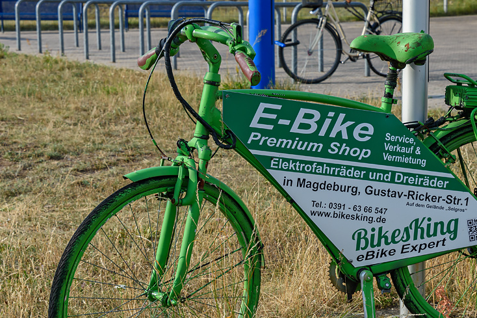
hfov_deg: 23.7
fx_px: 1137
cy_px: 208
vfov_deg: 15.9
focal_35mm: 86
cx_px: 291
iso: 200
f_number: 6.3
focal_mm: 35
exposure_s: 1/800
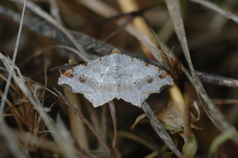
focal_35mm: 158
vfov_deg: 8.7
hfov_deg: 13.0
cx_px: 119
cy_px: 79
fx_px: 1041
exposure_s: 1/200
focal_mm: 105
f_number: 5
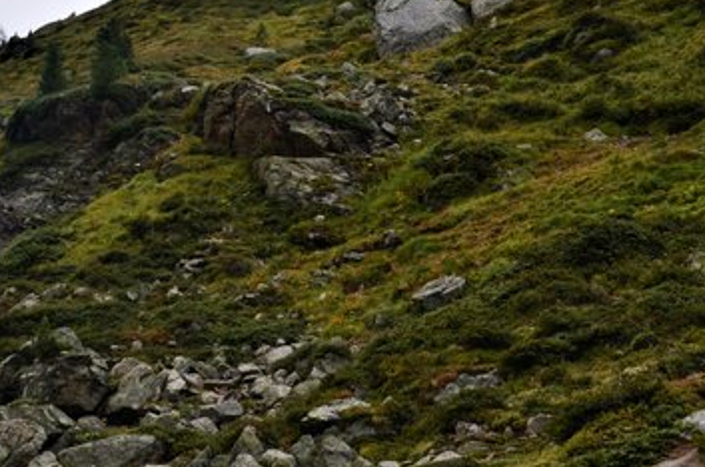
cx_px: 44
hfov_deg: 16.9
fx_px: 2329
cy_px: 182
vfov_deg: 11.5
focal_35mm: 119
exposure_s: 1/125
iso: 320
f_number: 9
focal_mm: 35
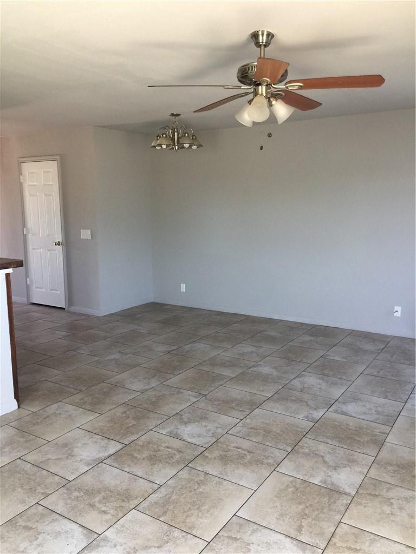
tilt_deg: -7.6
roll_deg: +1.3
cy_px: 277
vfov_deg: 61.7
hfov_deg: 48.2
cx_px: 208
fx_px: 465
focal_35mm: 29
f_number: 2.2
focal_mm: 4.15
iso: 50
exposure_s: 1/30
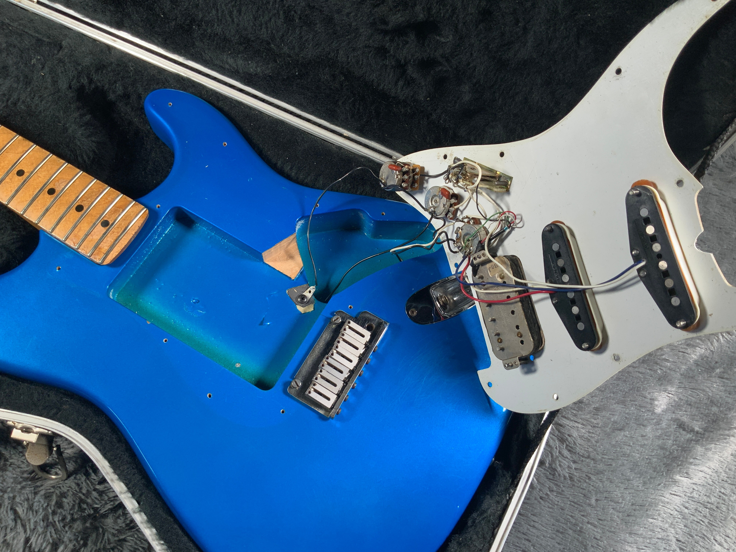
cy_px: 276
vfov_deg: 48.2
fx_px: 617
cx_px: 368
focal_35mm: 29
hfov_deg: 61.7
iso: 64
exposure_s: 1/104
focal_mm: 3
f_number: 1.8
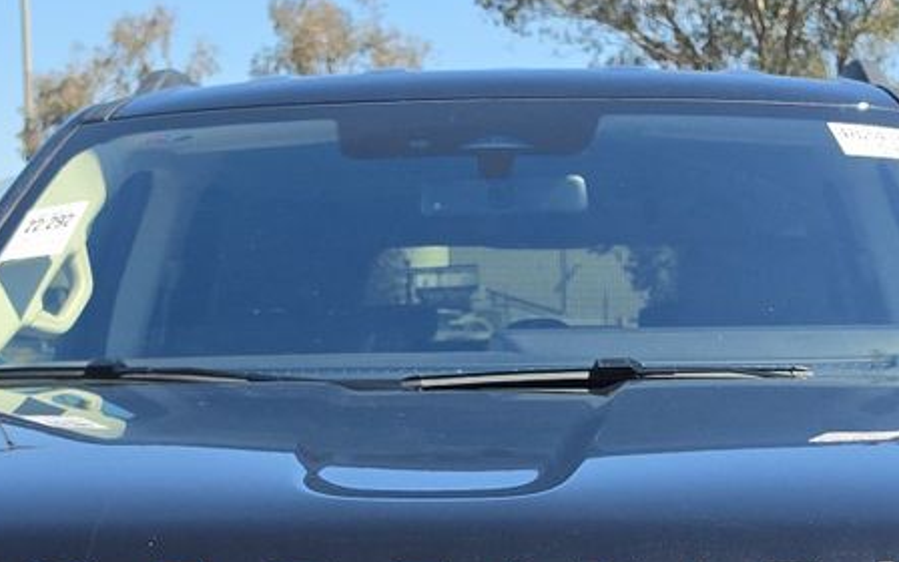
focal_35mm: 87
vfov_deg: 14.3
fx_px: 2132
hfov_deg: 23.8
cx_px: 486
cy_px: 765
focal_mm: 6.5
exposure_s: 1/3264
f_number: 1.4
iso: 63
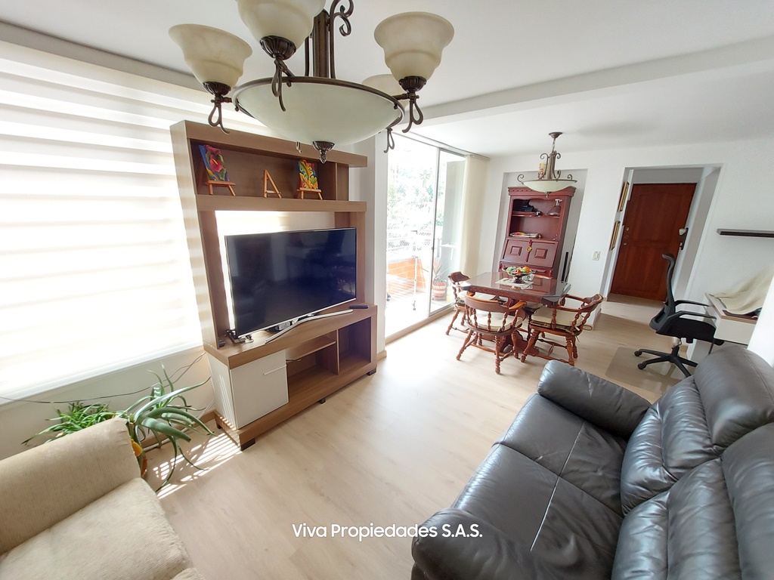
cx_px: 387
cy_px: 290
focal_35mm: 13
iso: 200
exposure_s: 1/60
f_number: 2.2
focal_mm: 1.74
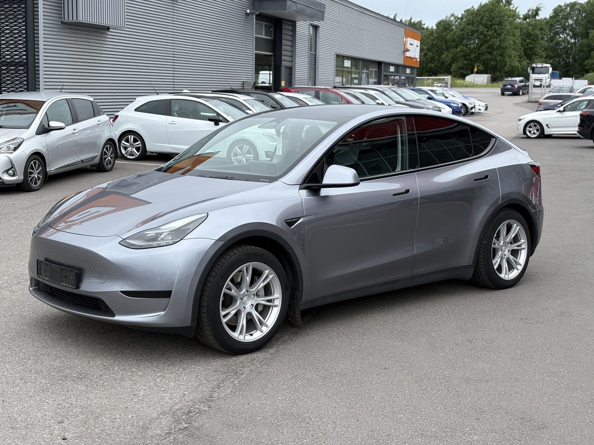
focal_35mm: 52
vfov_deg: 28.0
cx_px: 297
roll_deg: -1.1
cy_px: 222
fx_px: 892
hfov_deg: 36.8
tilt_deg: -8.7
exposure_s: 1/1156
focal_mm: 5.96
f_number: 1.6
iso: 40
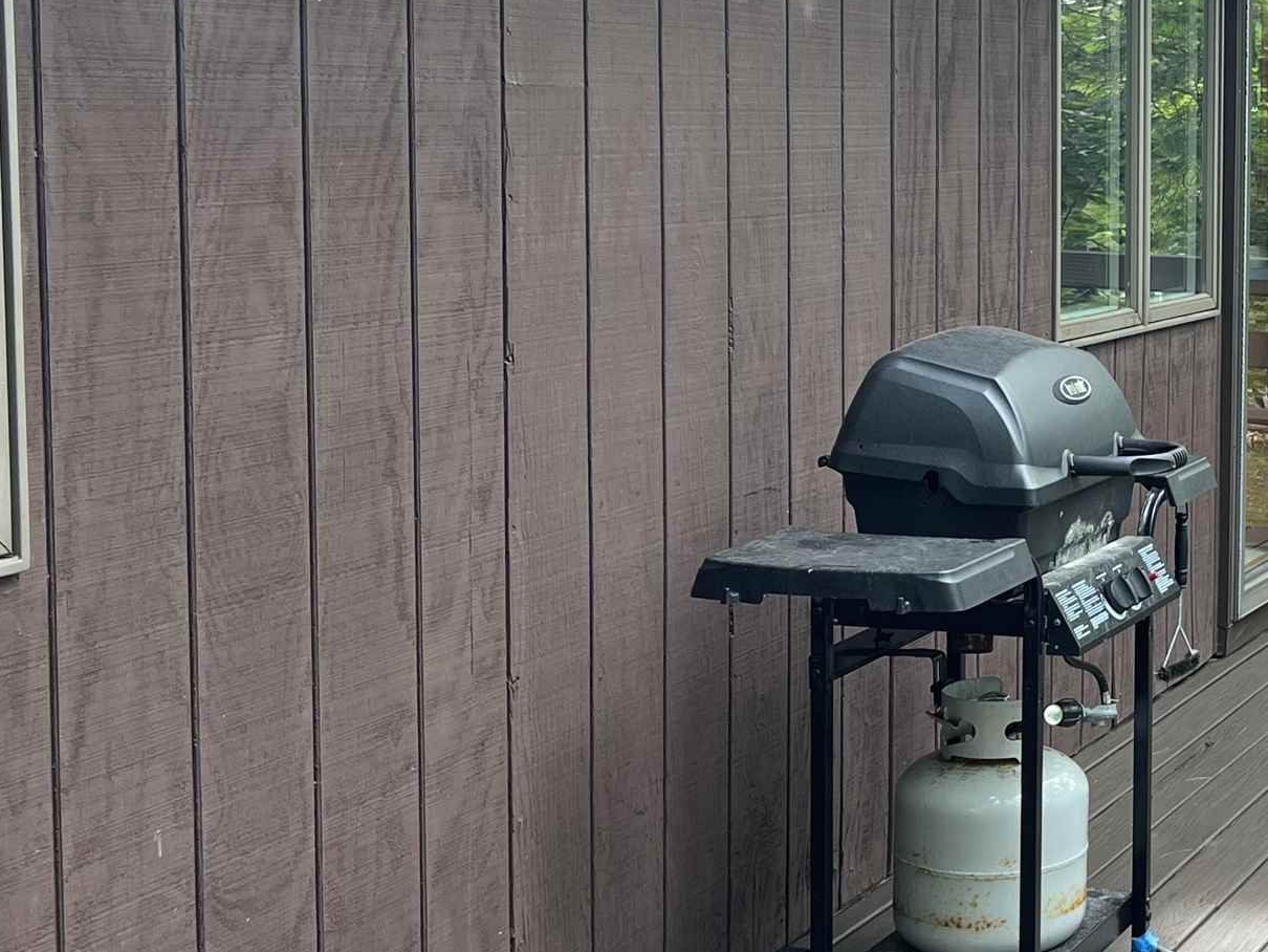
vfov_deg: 22.2
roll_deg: -1.9
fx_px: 2418
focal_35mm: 66
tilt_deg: -4.9
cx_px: 1485
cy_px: 406
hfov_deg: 26.4
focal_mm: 5.7
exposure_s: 1/136
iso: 32
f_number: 1.5
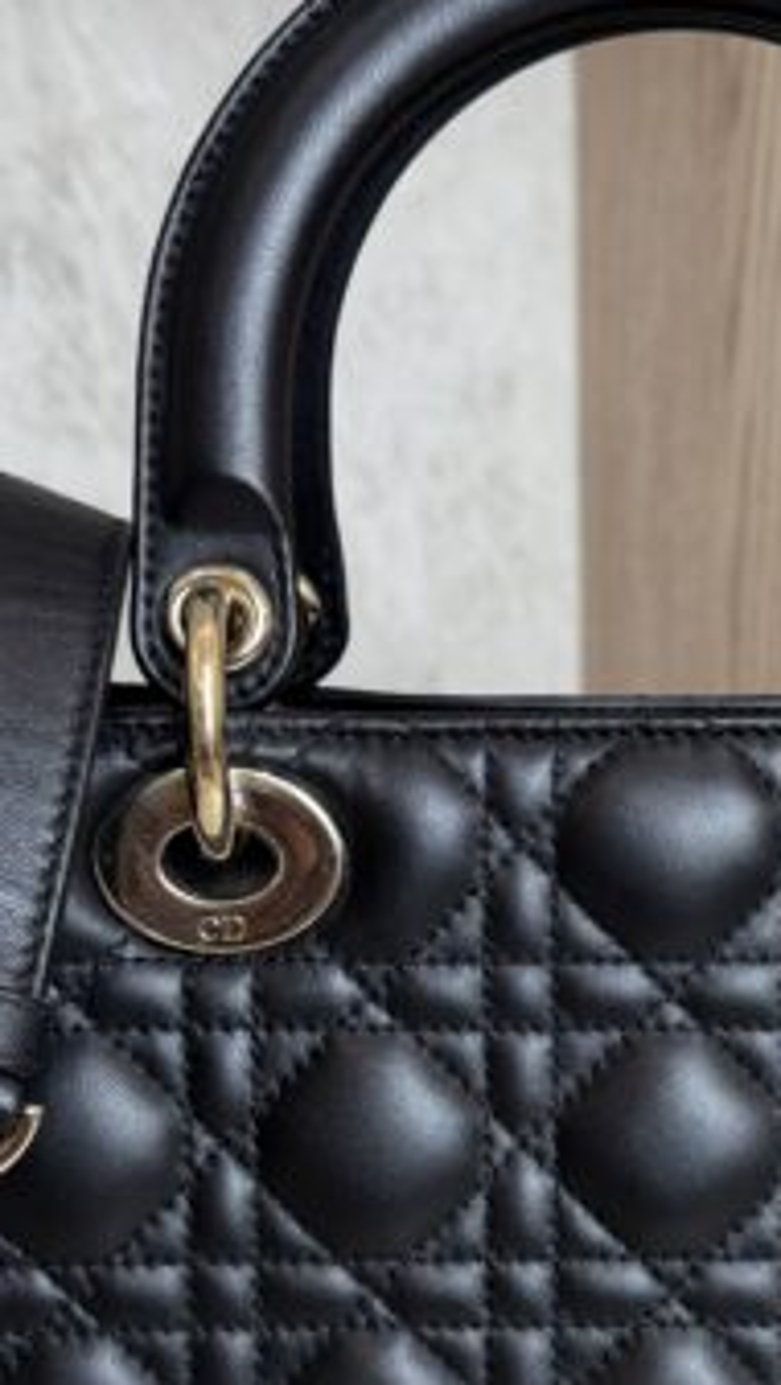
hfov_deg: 19.3
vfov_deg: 32.9
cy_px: 1101
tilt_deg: -13.9
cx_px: 608
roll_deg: +0.2
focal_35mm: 62
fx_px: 2279
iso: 160
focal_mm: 6.76
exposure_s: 1/120
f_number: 1.78
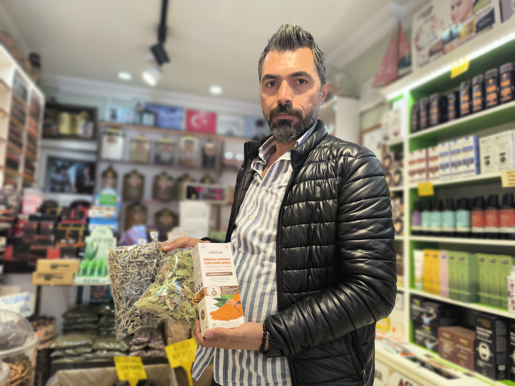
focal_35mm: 23
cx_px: 258
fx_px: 342
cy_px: 193
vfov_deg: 58.9
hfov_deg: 73.9
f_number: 1.65
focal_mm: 6.14
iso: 200
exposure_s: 1/100
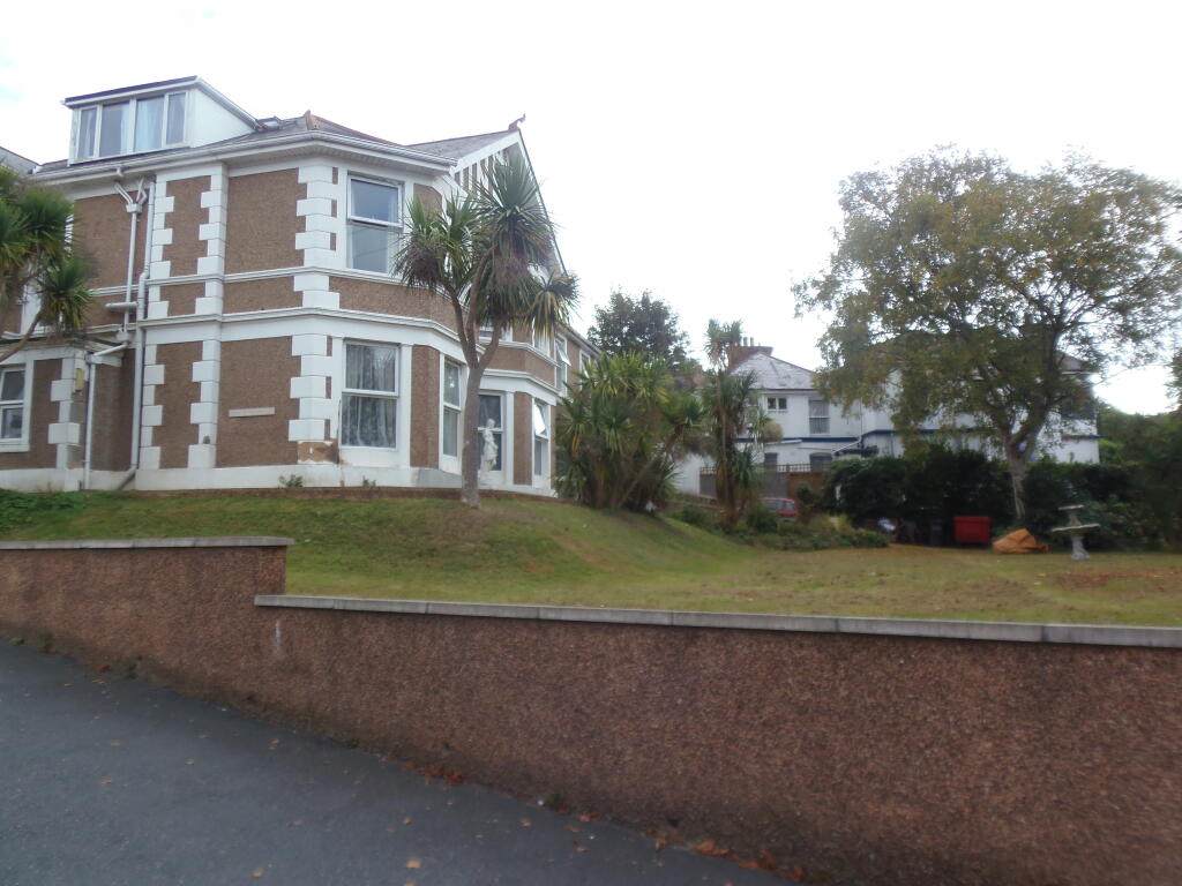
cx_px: 591
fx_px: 820
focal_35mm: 24
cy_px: 443
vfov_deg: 56.8
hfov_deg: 71.6
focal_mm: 4.3
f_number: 2.9
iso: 64
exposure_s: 1/400
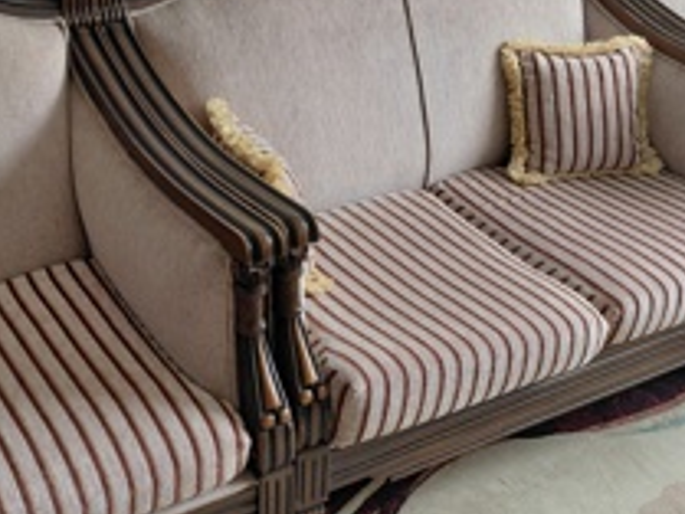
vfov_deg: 26.1
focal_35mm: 56
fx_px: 1109
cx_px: 324
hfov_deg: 34.3
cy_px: 214
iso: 160
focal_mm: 4.69
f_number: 1.8
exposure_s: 1/50.1
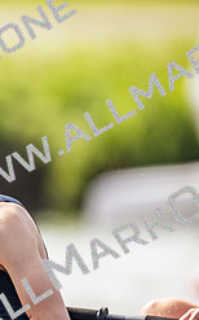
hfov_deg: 0.9
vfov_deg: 1.5
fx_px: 12491
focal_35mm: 1437
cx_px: -152
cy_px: 234
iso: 560
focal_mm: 600
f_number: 4
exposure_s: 1/2500
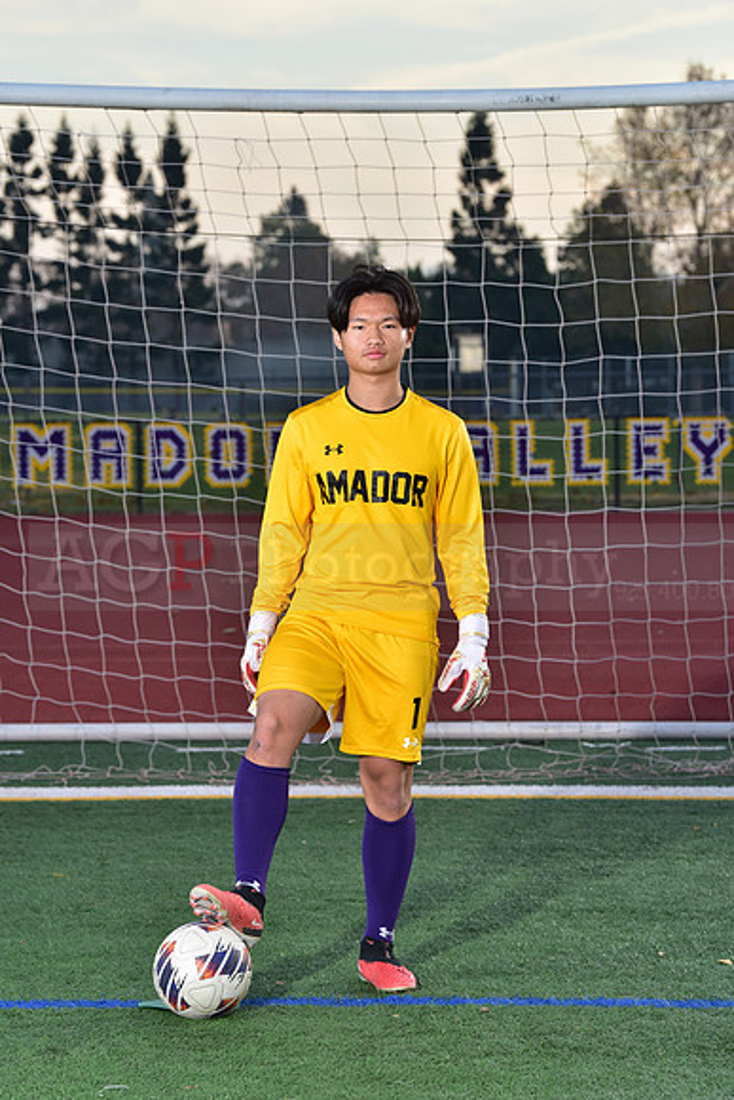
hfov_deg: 11.2
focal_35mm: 122
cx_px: 367
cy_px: 550
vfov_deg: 16.8
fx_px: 3729
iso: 400
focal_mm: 122
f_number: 7.1
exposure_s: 1/200
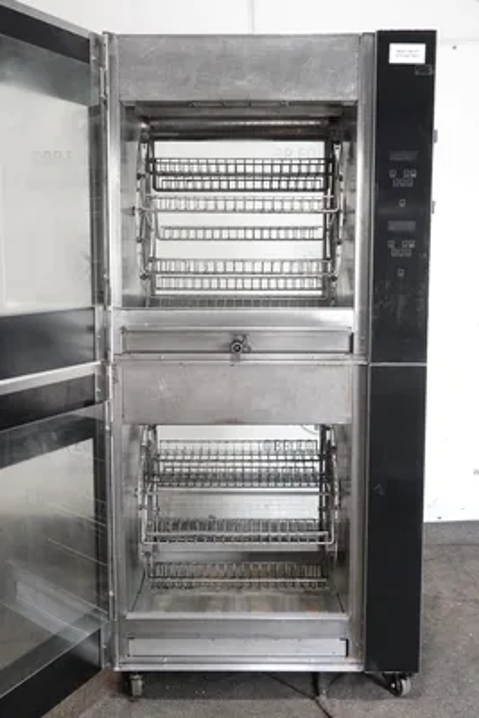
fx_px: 877
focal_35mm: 44
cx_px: 240
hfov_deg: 30.5
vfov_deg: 44.5
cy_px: 359
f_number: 4
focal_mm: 16.21
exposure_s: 1/50
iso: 1600
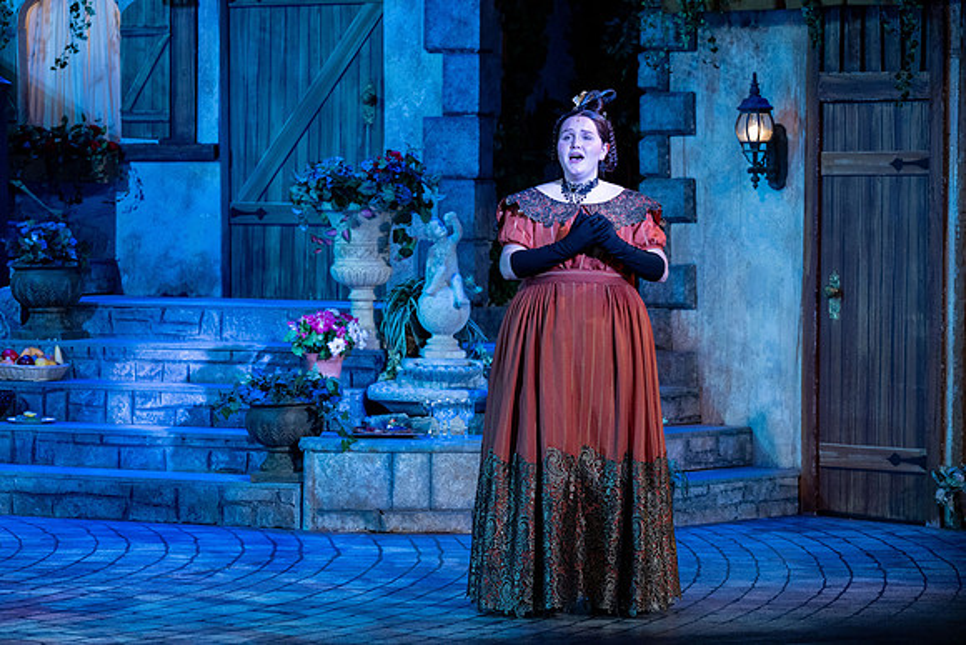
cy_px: 322
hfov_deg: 16.4
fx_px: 3355
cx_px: 483
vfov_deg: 11.0
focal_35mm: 125
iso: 1000
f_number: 5
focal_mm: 125
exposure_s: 1/160
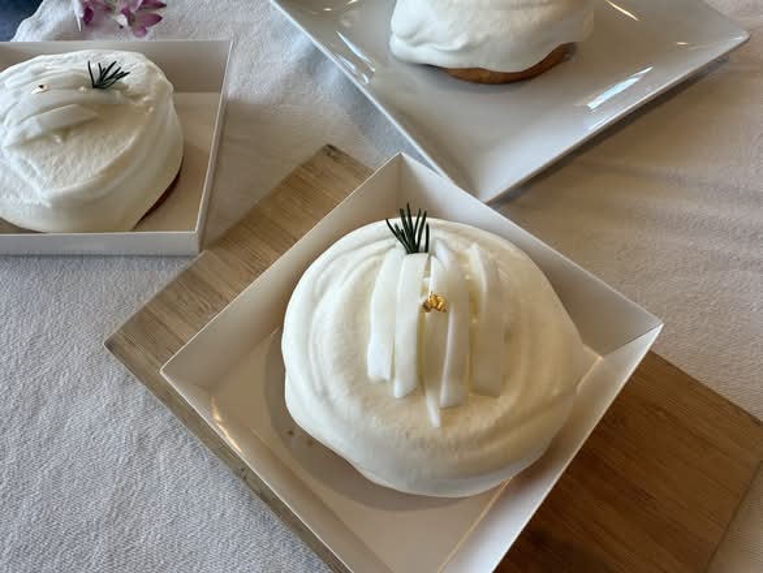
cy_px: 286
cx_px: 382
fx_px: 529
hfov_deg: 71.6
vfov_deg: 56.9
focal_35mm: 24
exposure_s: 1/120
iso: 64
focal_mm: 2.22
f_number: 2.2
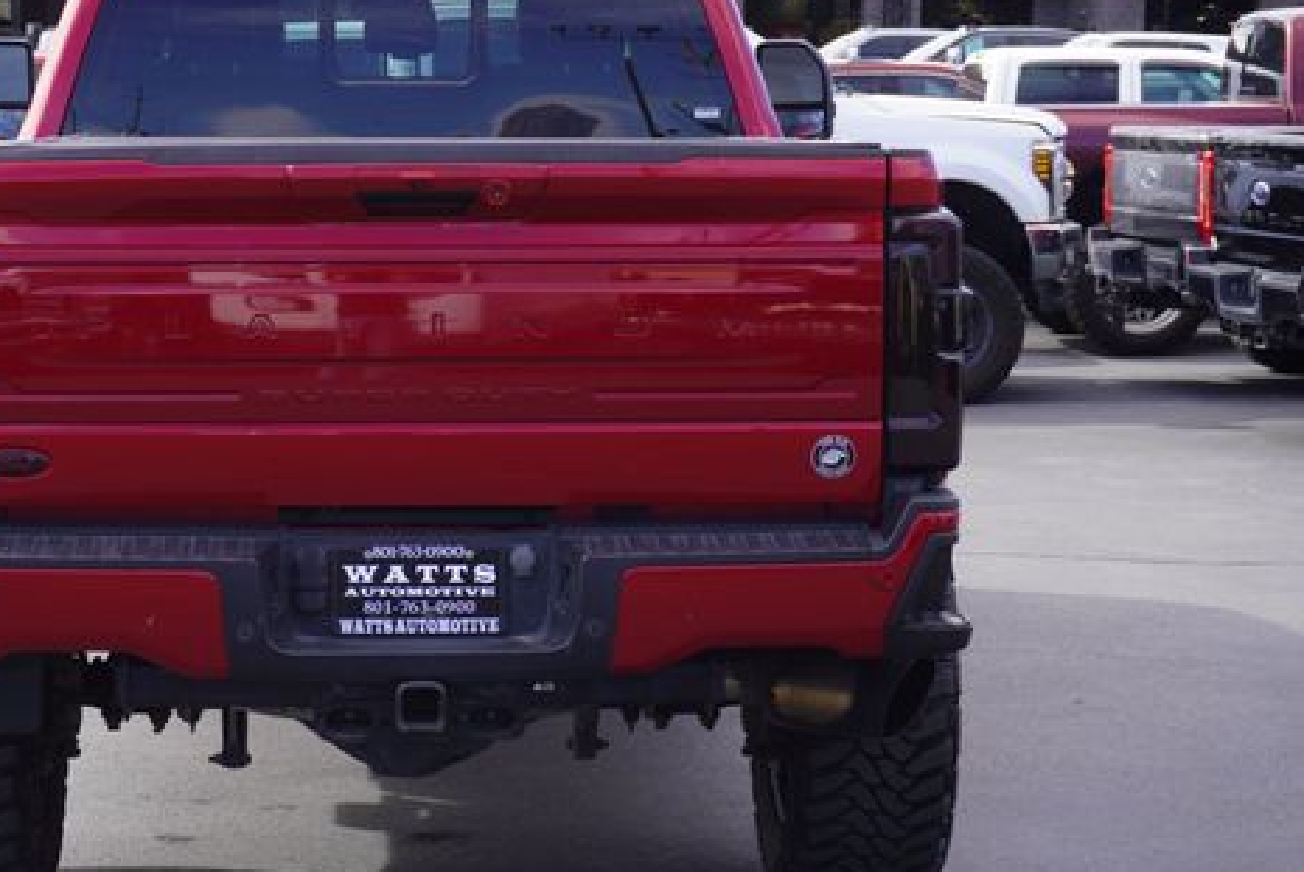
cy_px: 429
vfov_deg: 14.4
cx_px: 412
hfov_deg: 21.3
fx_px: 3444
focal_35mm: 95
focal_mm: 46
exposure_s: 1/100
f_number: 7.1
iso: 100
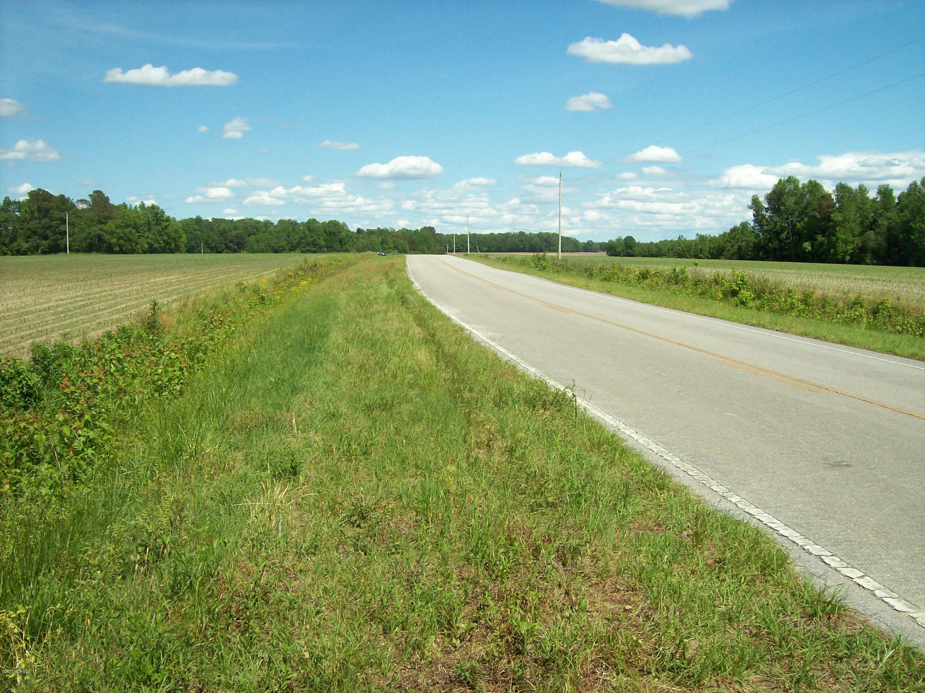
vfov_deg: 39.6
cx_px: 462
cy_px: 346
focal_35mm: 36
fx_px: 962
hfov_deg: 51.4
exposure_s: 1/757
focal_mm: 6
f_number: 4.8
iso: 80
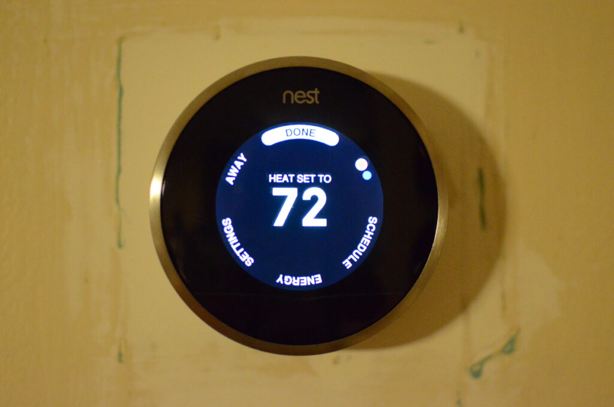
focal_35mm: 52
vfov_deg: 25.6
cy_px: 204
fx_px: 893
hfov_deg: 37.9
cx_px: 307
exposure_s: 1/500
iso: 6400
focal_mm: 35
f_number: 1.8
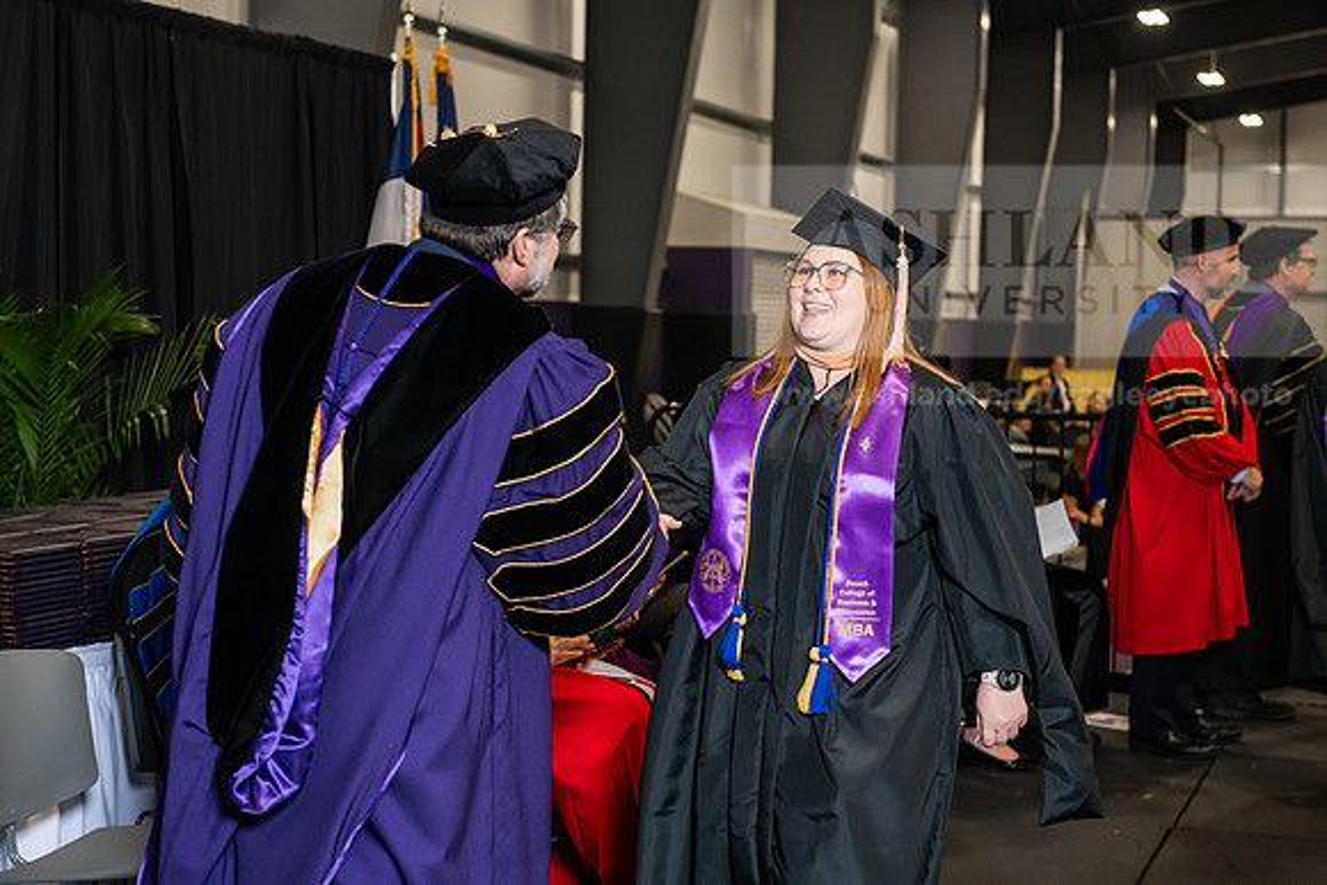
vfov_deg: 20.6
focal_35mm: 66
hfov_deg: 30.5
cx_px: 664
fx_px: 2433
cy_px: 442
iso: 2000
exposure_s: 1/200
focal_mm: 66
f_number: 5
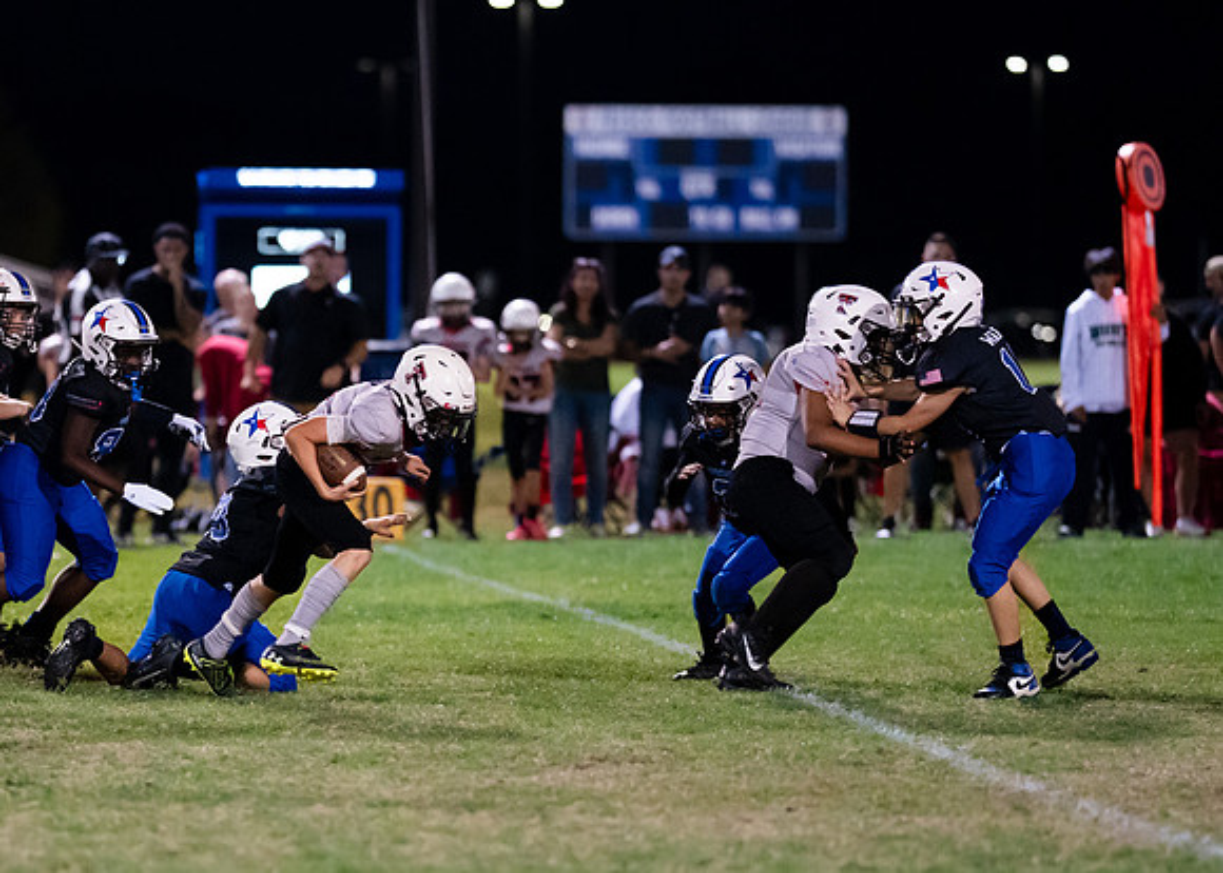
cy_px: 540
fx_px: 8968
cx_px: 357
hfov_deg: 7.8
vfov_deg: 5.6
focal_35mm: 258
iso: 4000
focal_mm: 135
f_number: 1.8
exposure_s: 1/1000
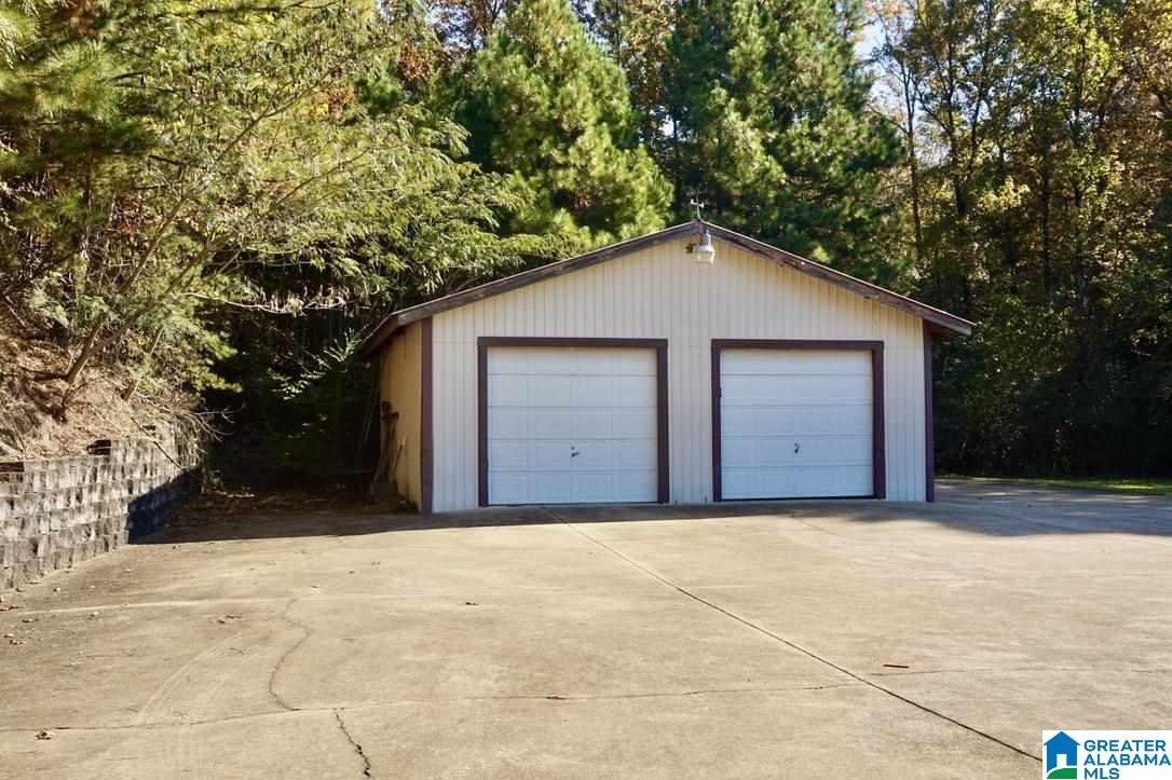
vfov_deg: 35.5
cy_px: 390
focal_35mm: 38
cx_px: 586
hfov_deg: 51.3
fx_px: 1220
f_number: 10
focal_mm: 25
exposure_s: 1/80
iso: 100
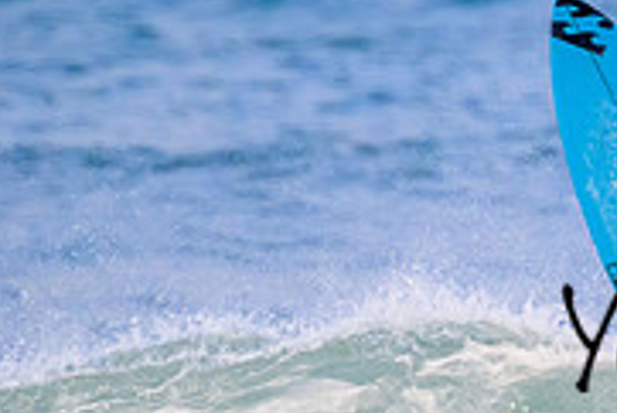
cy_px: 309
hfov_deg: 0.8
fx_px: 45933
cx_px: 914
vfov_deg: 0.5
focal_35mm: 2678
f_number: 11
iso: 4500
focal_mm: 800
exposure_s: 1/2000
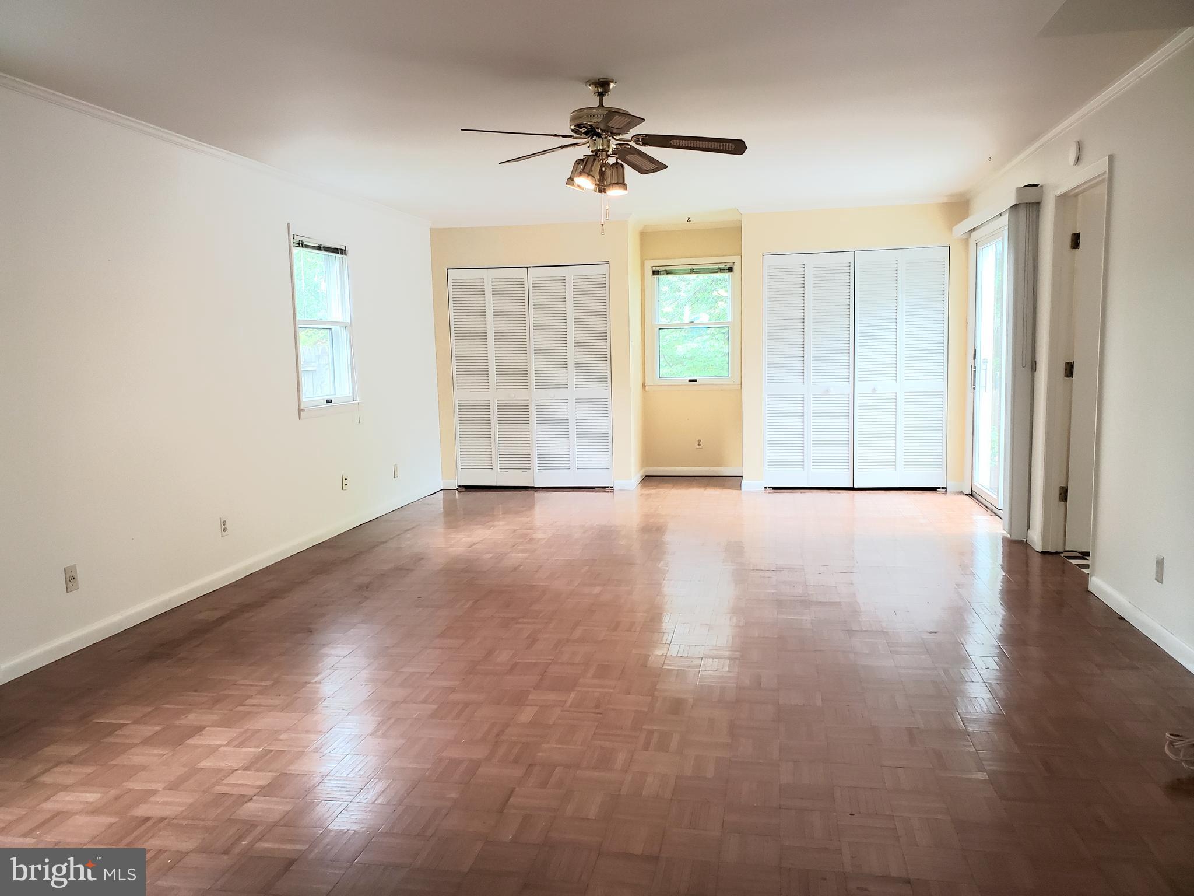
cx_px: 597
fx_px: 897
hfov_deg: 67.3
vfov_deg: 53.1
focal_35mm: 26
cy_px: 448
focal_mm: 4.3
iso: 200
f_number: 2.4
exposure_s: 1/120
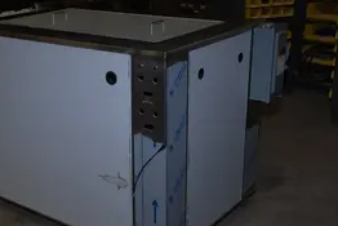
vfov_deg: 24.6
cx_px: 105
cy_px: 125
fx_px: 517
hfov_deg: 35.8
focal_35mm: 55
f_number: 4
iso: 200
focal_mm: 24
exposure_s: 1/60
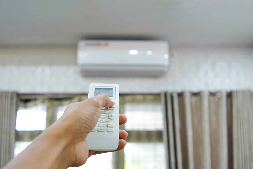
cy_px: 84
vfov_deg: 29.9
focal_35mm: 45
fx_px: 316
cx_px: 126
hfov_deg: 43.6
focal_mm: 30
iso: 640
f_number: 4
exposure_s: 1/50
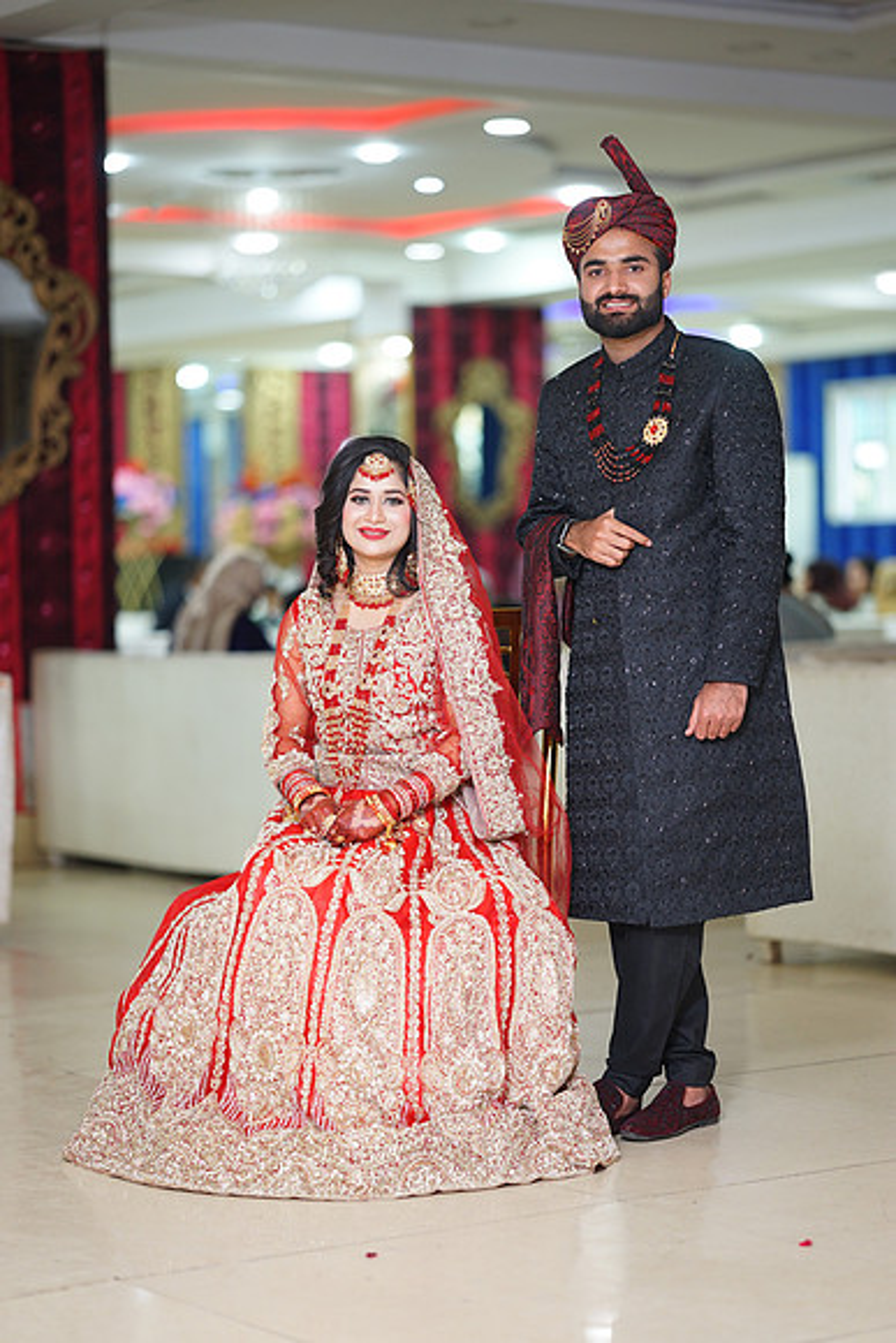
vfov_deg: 23.9
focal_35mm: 85
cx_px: 448
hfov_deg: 16.1
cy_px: 672
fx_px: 3171
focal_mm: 85
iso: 320
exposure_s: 1/160
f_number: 1.4
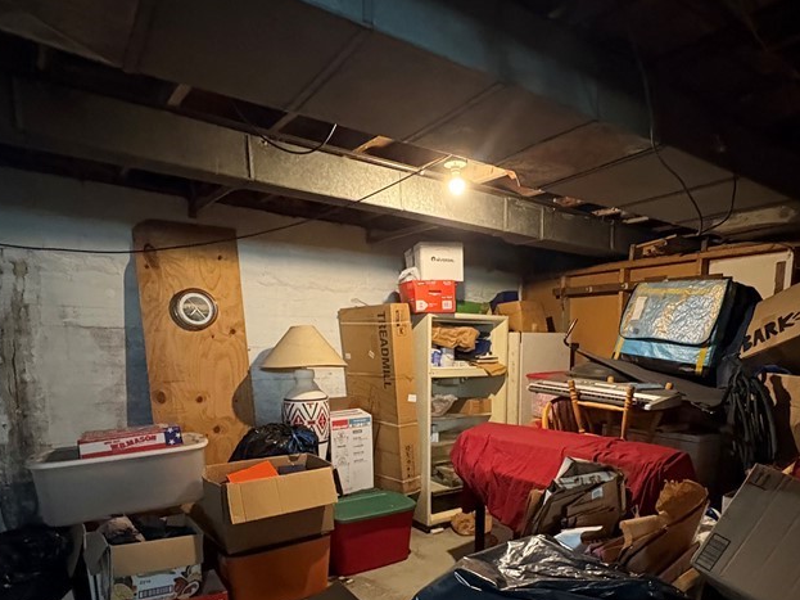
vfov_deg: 57.0
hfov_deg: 73.6
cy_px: 421
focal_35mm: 23
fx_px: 531
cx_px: 453
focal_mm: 2.22
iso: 1000
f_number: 2.2
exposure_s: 1/33
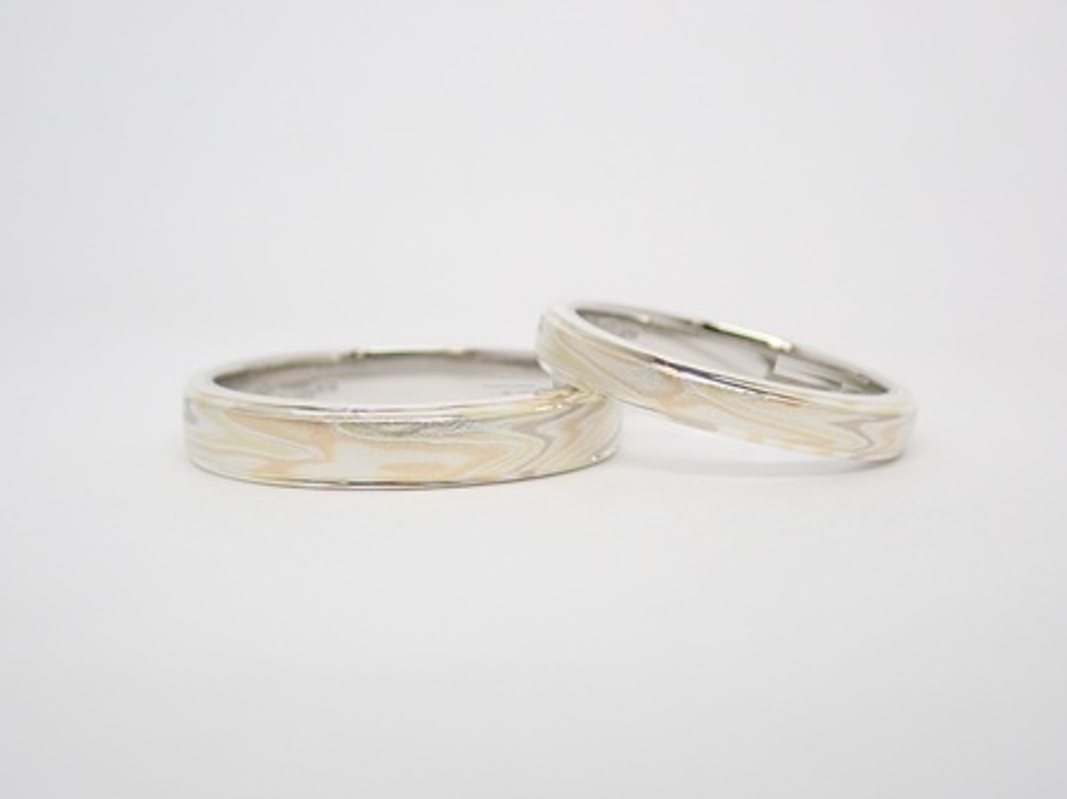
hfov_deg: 25.3
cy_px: 400
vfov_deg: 19.1
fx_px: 2372
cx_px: 534
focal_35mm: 77
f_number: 4.1
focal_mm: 13.65
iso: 200
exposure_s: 1/80
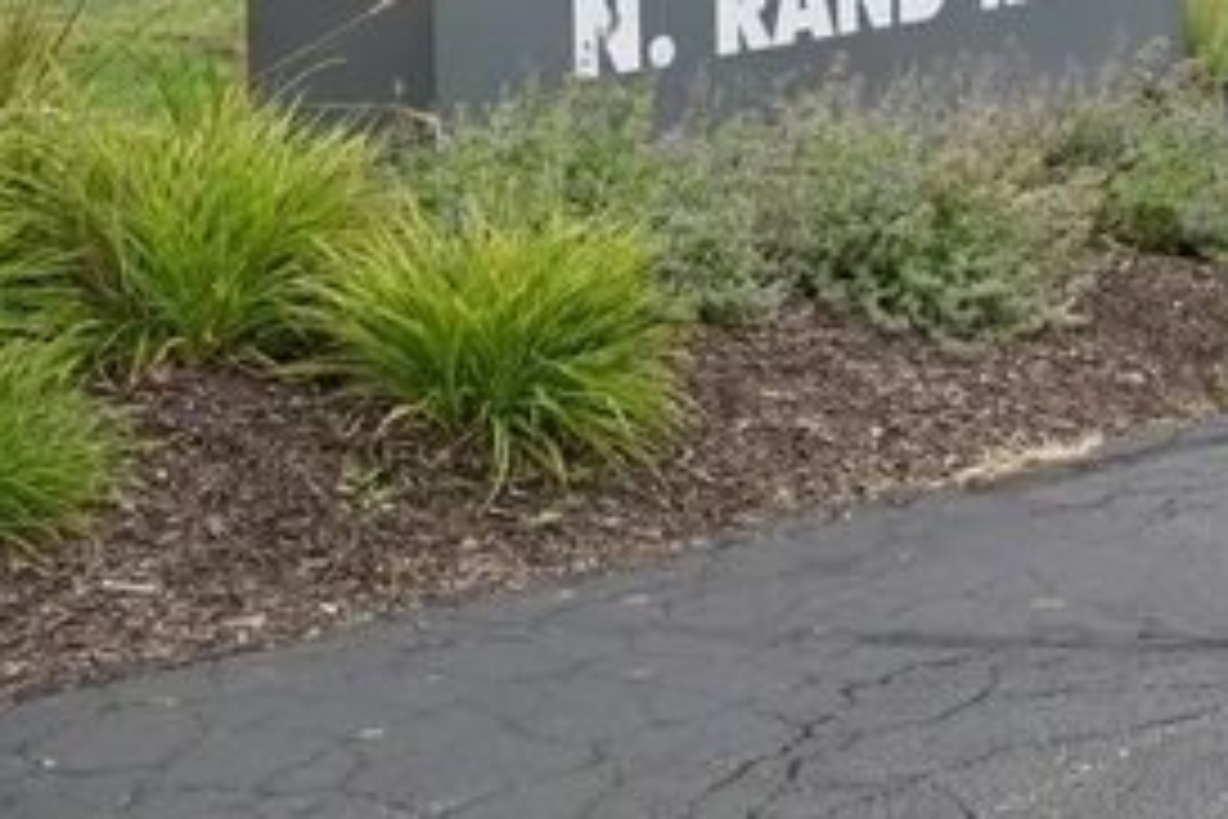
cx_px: 1354
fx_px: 3070
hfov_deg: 21.5
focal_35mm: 90
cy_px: -443
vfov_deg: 14.1
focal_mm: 24
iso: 200
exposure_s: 1/800
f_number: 6.3
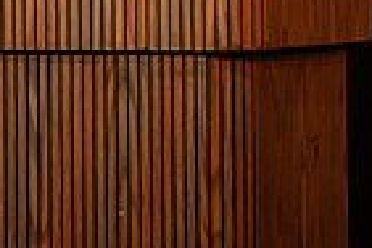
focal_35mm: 822
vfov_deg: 1.7
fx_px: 8493
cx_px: 74
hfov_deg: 2.5
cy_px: -244
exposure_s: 1/200
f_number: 3.2
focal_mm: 200
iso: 1000
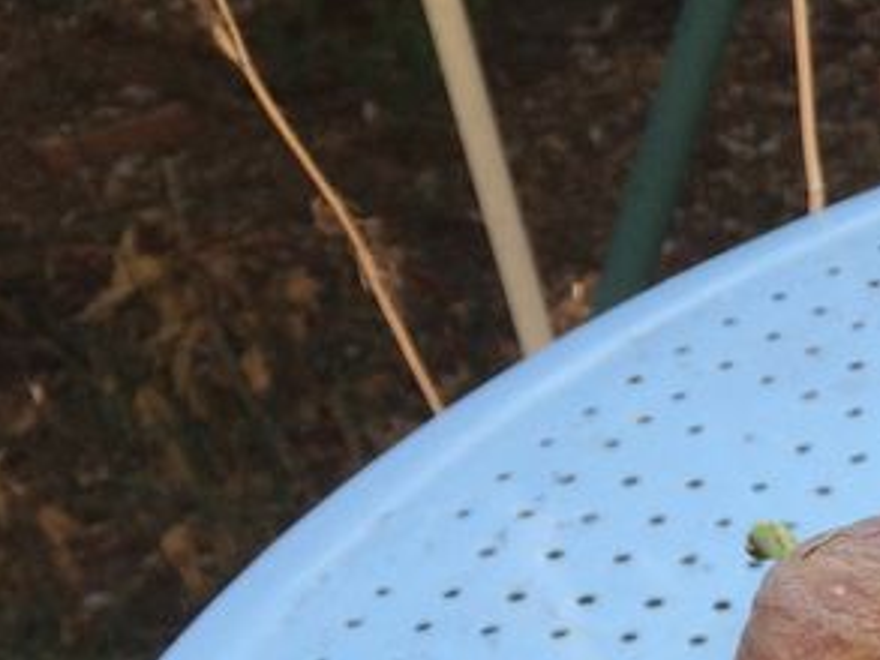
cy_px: 1020
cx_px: 1490
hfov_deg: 17.0
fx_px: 2518
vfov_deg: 13.9
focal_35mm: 99
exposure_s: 1/554
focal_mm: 4.15
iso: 32
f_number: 2.2
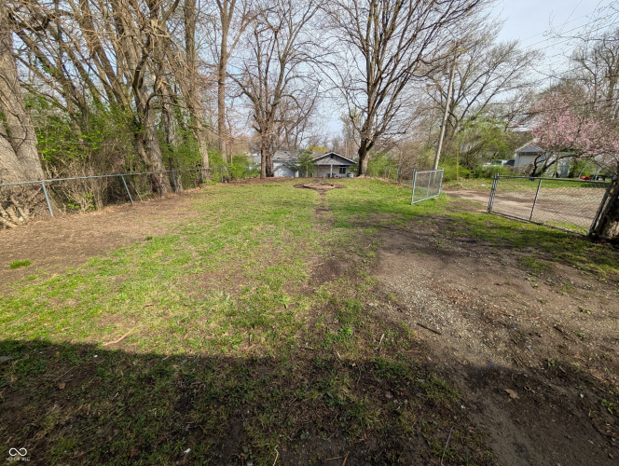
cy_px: 233
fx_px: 215
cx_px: 310
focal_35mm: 12
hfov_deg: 110.5
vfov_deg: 94.6
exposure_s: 1/2439
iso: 52
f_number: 1.7
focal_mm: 2.02
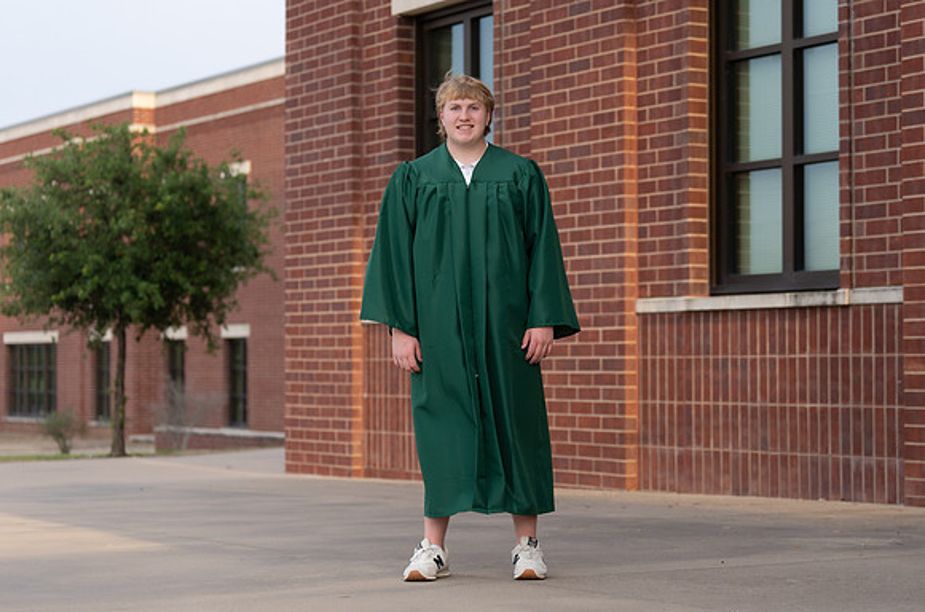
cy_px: 339
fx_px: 2157
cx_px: 497
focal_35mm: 84
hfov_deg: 24.2
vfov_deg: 16.2
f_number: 2.8
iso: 100
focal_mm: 70
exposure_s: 1/320
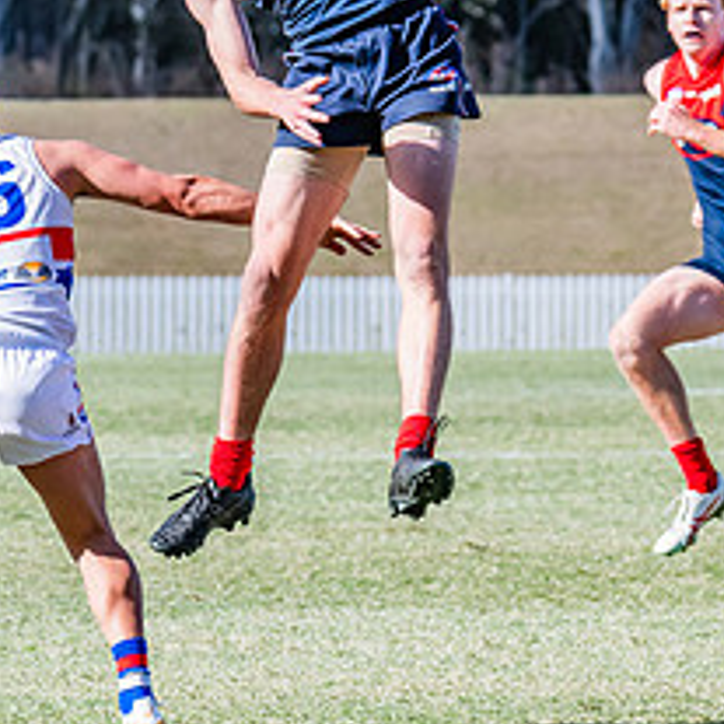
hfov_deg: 3.1
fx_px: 13488
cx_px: 140
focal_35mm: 570
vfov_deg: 3.1
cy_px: 111
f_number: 8
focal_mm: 210
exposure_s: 1/1600
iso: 800
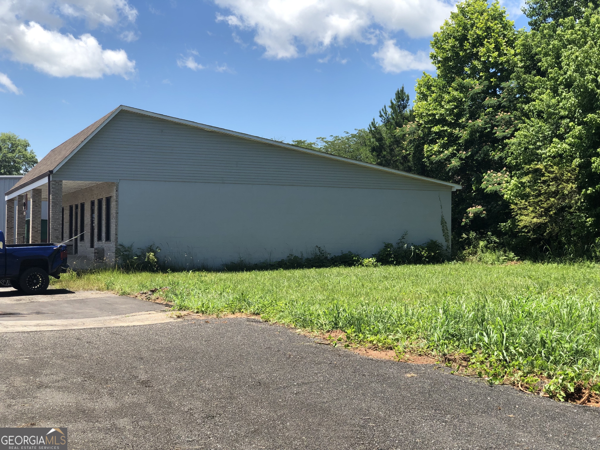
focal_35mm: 52
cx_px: 300
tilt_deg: -0.2
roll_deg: -0.7
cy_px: 225
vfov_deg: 28.0
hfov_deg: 36.8
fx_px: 901
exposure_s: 1/759
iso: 16
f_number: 2.4
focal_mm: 6
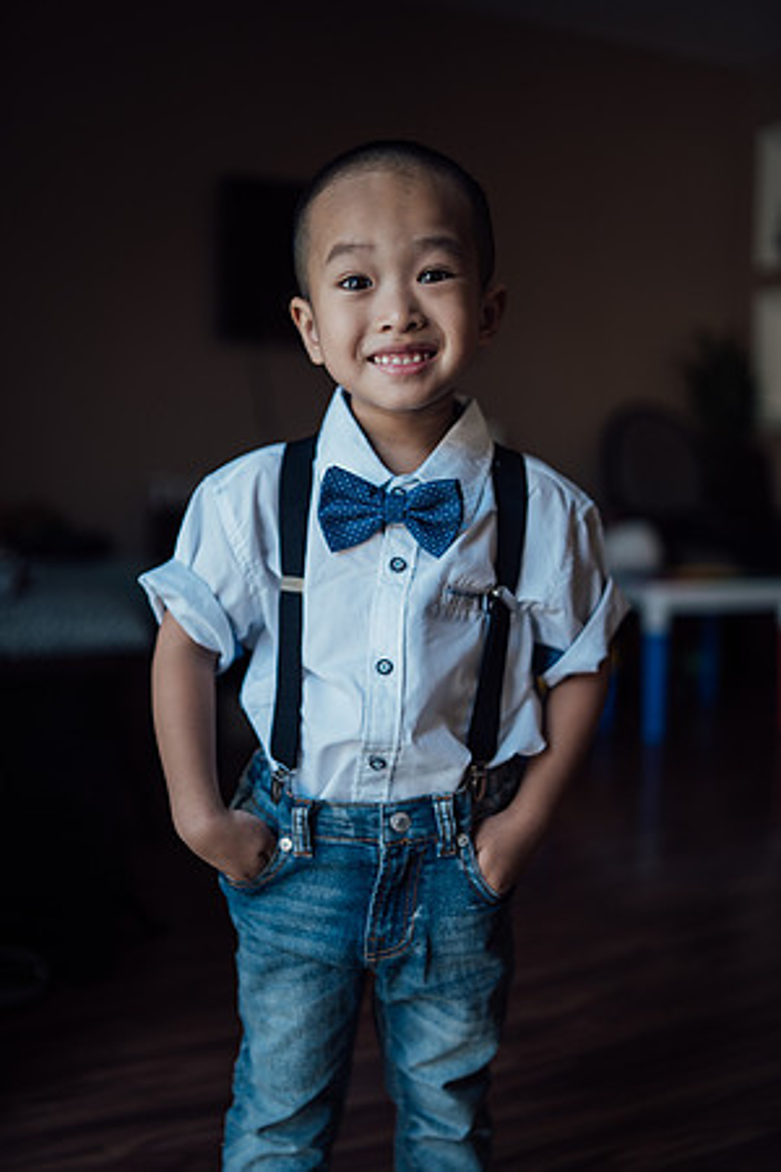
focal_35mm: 35
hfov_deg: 37.9
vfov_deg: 54.4
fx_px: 1139
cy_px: 586
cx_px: 390
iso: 125
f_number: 1.4
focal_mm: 35
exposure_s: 1/400
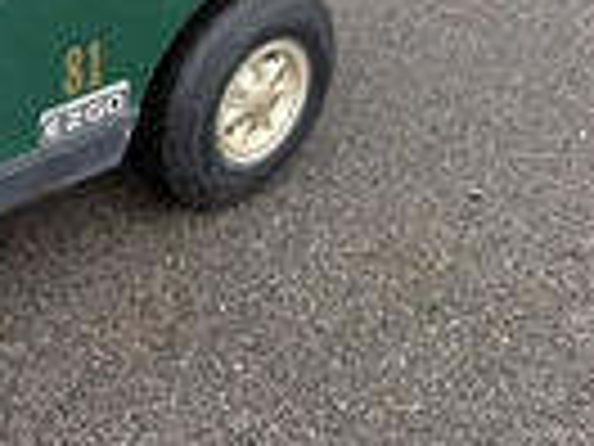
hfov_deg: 25.2
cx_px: -22
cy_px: -95
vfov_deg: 19.0
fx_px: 1253
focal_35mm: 73
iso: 80
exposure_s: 1/1060
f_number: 1.78
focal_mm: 6.76
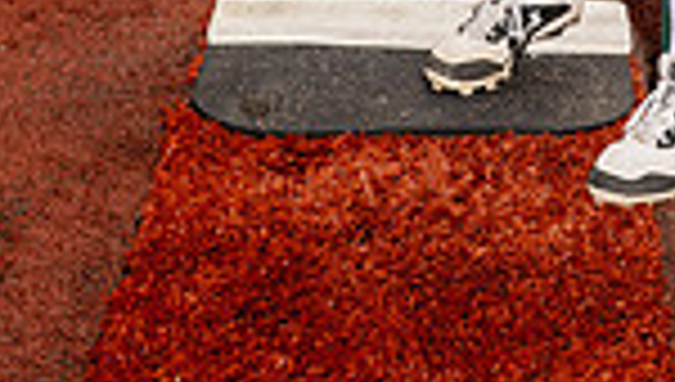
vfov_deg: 8.2
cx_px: 540
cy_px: -526
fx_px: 2474
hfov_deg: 15.4
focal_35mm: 138
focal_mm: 44
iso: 250
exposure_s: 1/250
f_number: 5.6
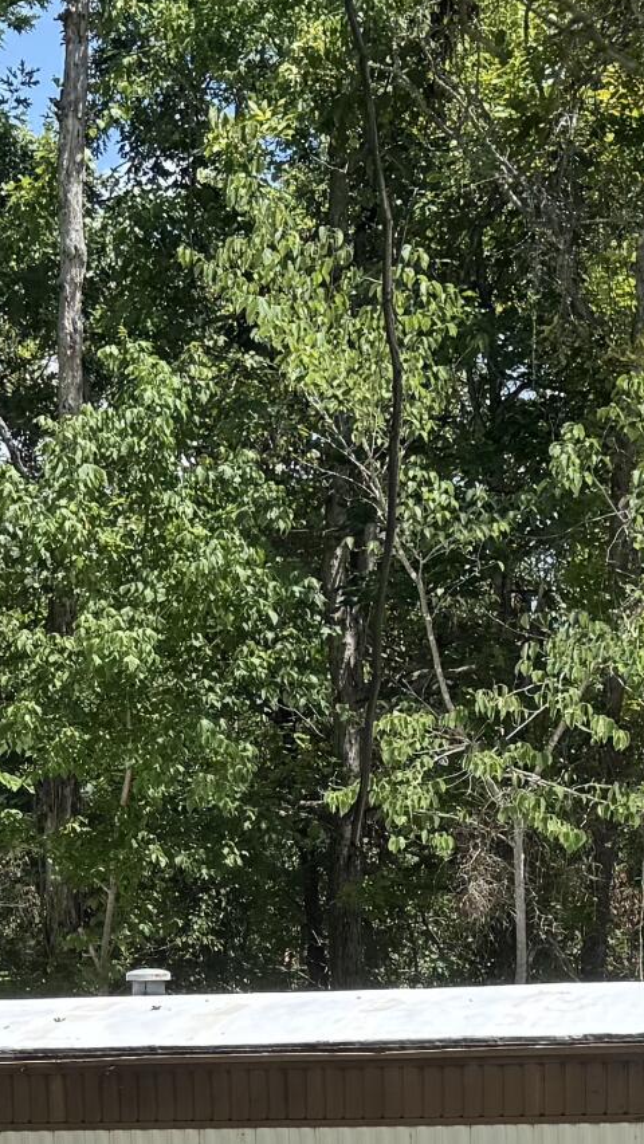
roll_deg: +0.5
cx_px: -15
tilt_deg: -7.8
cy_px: 1329
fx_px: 2792
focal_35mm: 92
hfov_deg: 13.0
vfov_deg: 21.7
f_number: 1.78
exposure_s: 1/2525
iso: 80
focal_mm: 6.76
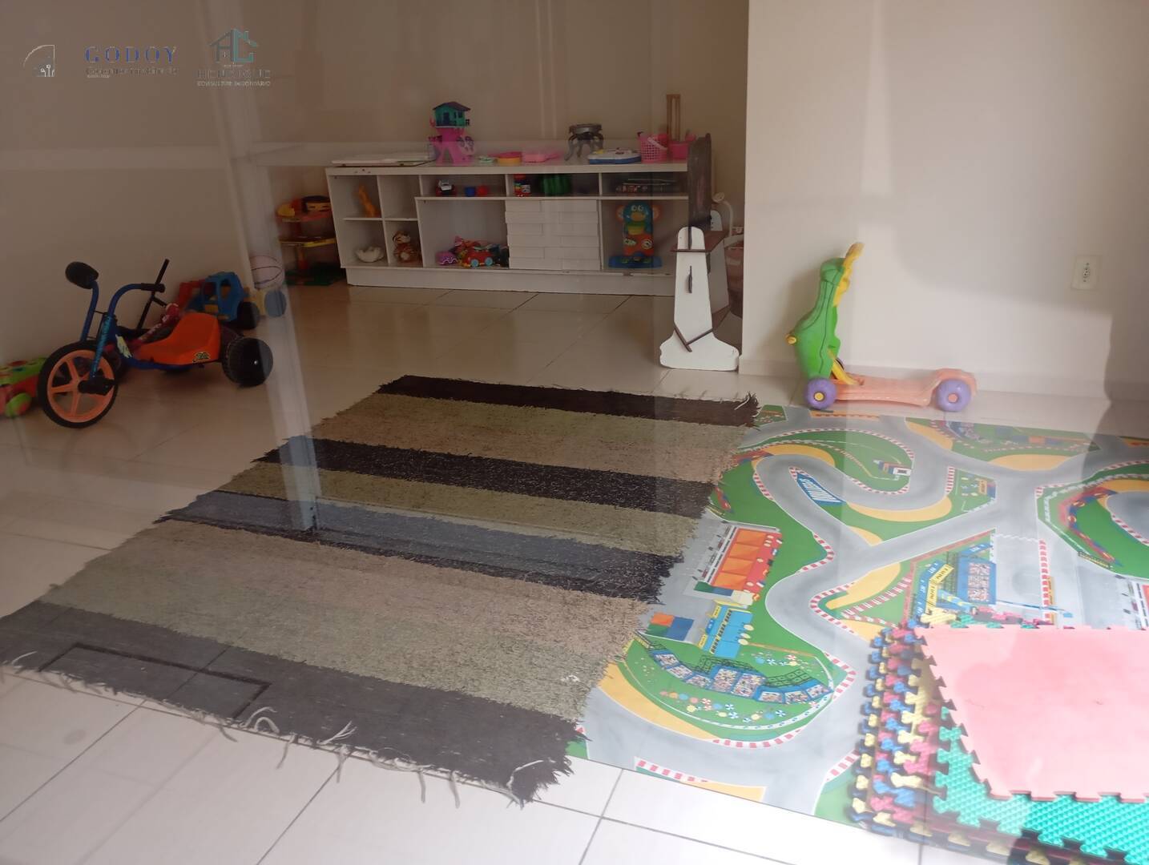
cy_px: 432
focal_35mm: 28
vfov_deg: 49.9
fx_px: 931
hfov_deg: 63.4
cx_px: 574
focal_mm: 4.27
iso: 1191
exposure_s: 1/30
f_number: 1.8
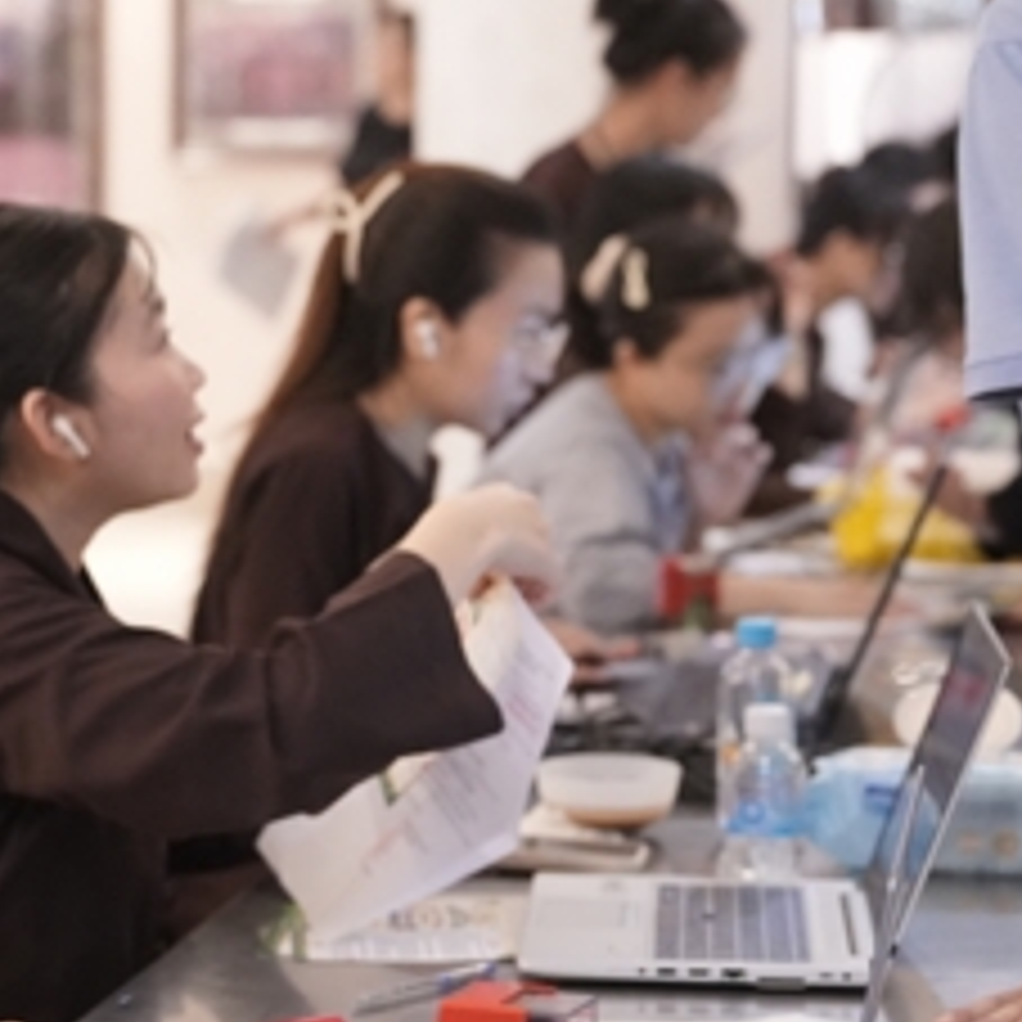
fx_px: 4142
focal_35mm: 124
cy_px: 534
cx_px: 293
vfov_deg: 14.1
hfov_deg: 14.0
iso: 6400
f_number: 2.8
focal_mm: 51
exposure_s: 1/250
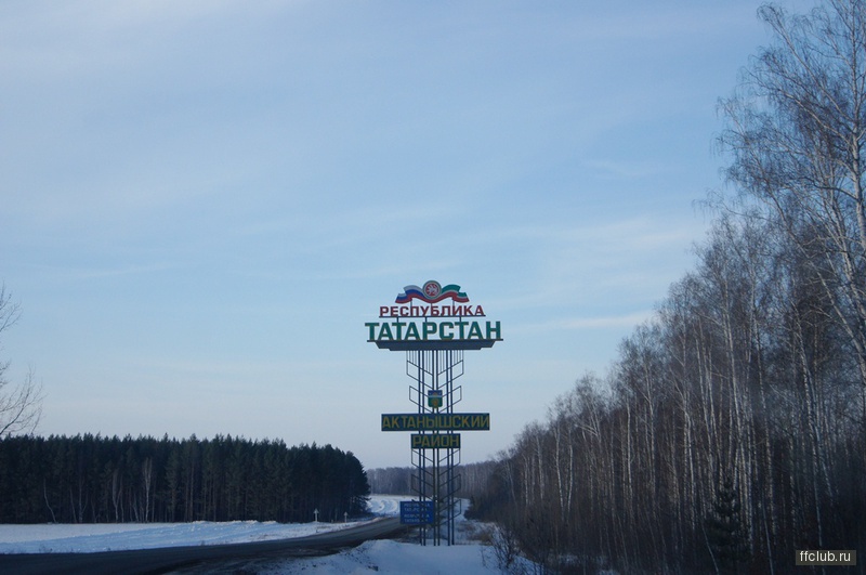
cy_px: 288
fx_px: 1441
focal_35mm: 60
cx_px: 433
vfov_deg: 22.6
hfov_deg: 33.4
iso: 400
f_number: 5.6
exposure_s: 1/2000
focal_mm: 40
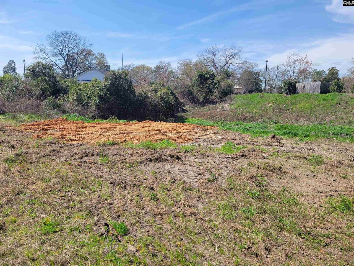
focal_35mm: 26
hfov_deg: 67.3
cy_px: 133
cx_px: 177
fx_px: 266
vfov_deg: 53.1
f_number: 1.8
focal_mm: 5.4
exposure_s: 1/2021
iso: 40
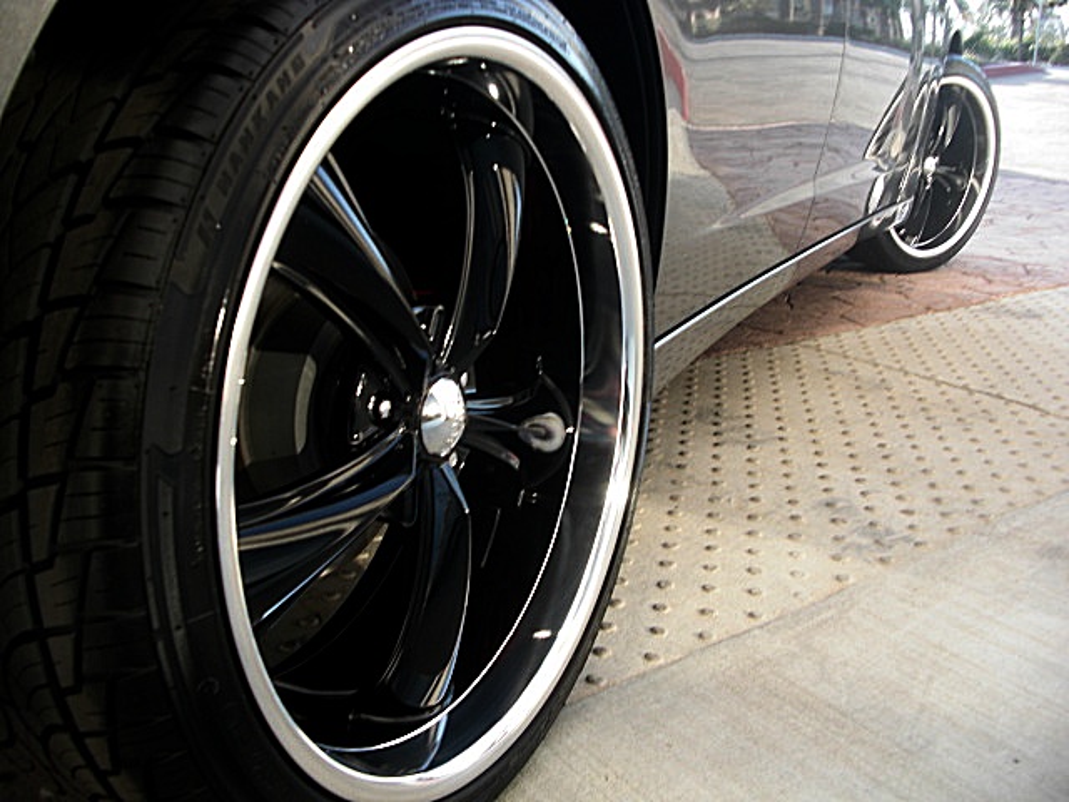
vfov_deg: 39.7
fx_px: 1112
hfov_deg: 51.4
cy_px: 401
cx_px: 534
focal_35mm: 36
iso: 50
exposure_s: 1/80
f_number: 2.8
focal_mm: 6.3
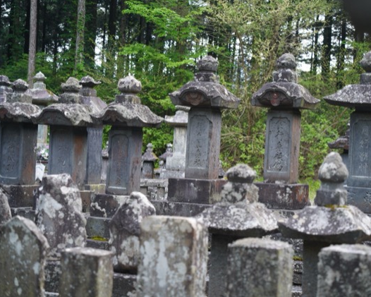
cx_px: 222
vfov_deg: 21.0
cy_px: 149
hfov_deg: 26.0
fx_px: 802
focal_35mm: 73
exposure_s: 1/100
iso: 400
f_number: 4.5
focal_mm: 64
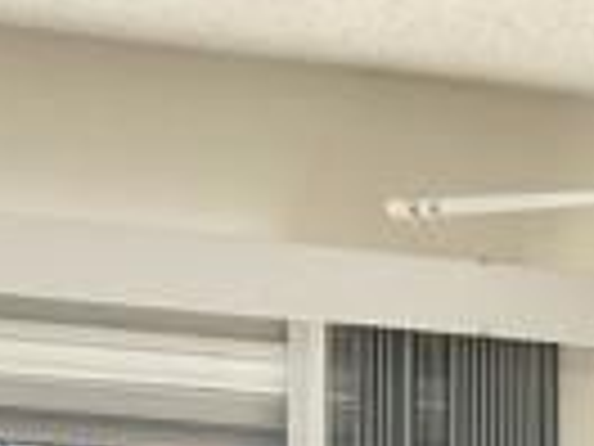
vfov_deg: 7.0
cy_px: 1000
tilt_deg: -2.8
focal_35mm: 201
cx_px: 990
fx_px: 3449
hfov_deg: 9.5
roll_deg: -1.4
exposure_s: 1/611
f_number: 1.5
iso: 50
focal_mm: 5.7
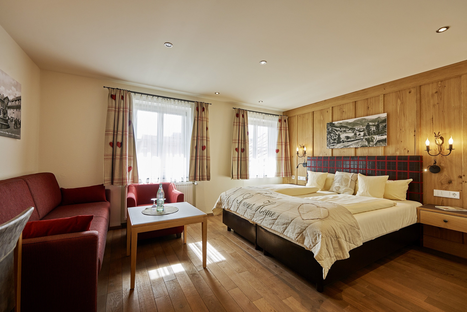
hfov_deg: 100.4
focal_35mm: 15
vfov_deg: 77.3
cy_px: 156
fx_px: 195
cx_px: 234
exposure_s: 1/50
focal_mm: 15
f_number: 5.6
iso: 200
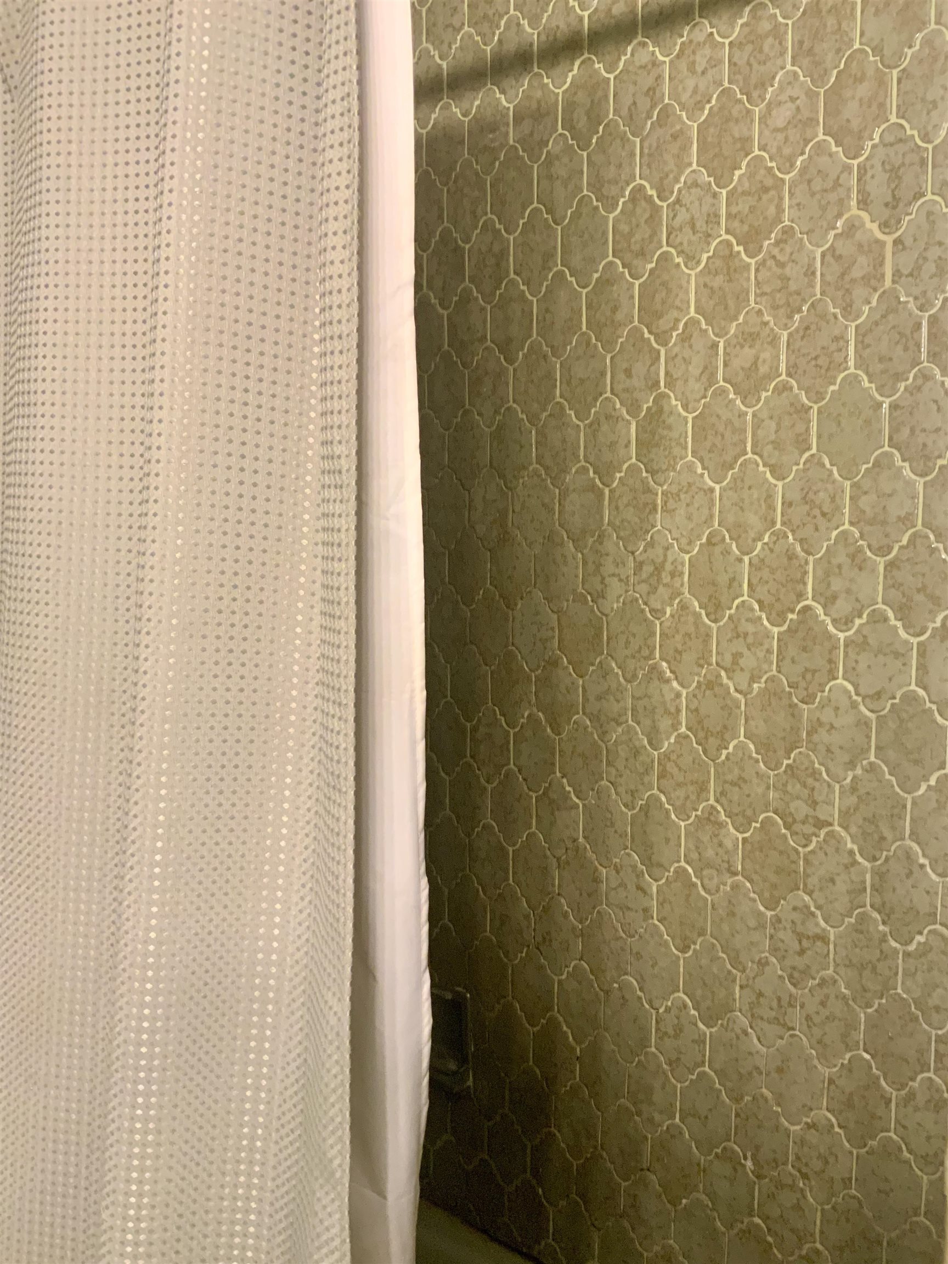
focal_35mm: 29
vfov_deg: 61.7
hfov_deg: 48.2
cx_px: 474
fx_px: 1059
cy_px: 632
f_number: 1.8
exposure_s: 1/60
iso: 160
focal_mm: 3
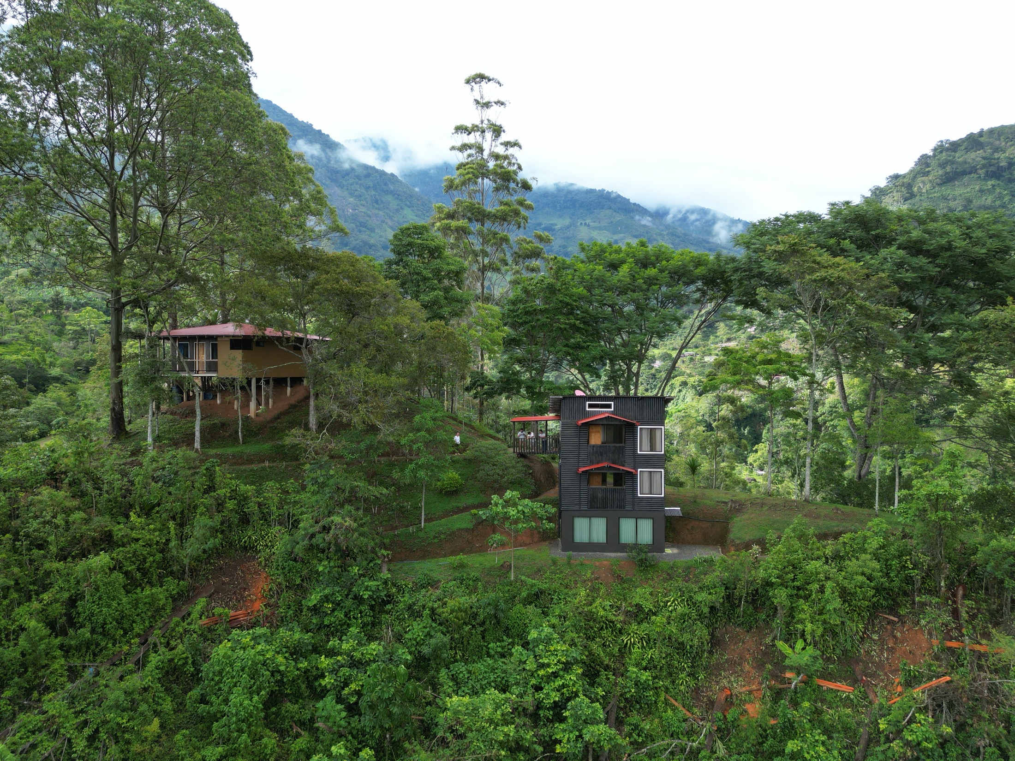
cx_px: 508
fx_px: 704
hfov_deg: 71.6
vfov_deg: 56.8
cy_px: 380
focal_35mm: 24
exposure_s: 1/400
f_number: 1.7
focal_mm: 6.72
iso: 100
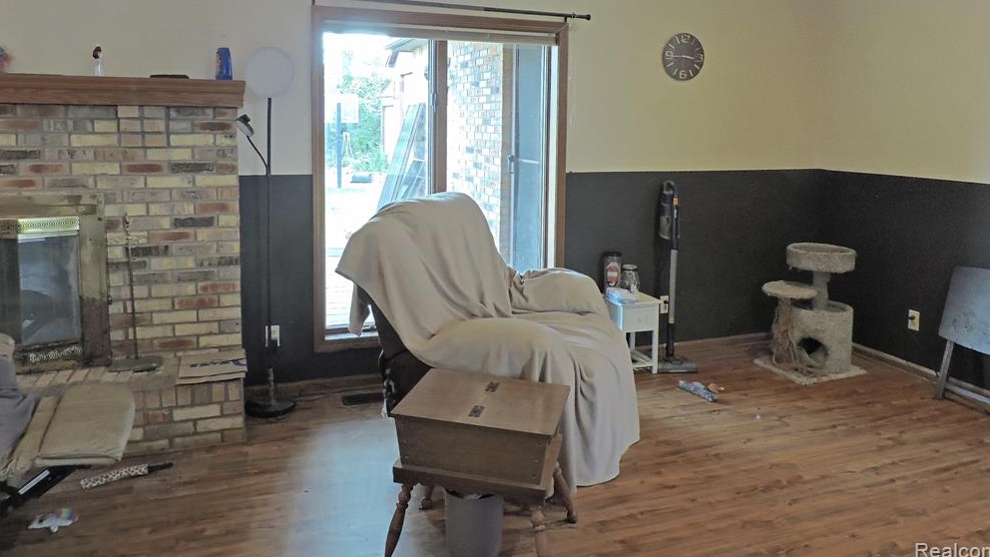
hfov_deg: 69.9
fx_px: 709
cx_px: 505
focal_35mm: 27
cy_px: 184
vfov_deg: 42.3
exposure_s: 1/25
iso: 800
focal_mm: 4.3
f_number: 3
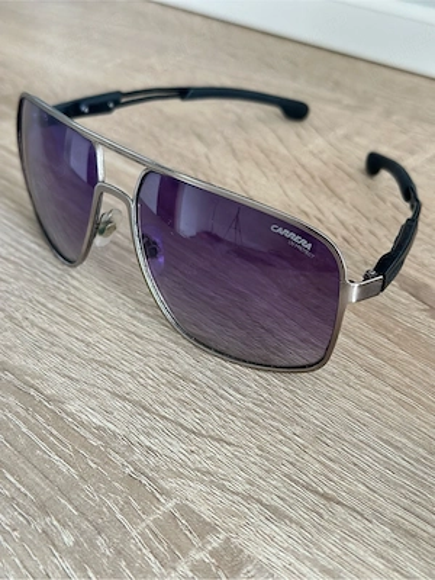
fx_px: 804
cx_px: 218
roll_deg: -0.6
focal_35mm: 48
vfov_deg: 39.7
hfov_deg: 30.3
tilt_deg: -35.6
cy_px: 290
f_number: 1.78
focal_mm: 6.86
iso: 400
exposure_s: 1/40
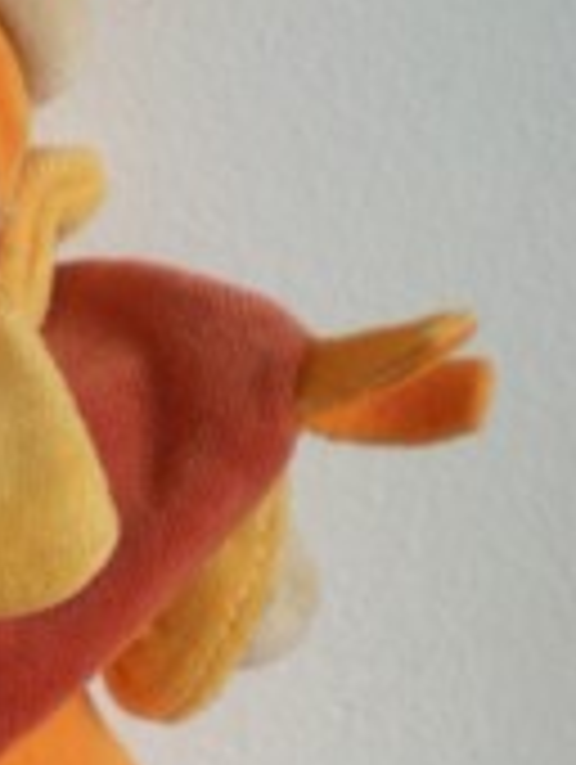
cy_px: 405
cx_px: -230
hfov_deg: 12.3
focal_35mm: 116
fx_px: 2567
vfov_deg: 16.9
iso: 200
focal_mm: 6.3
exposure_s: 1/22.4
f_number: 3.1
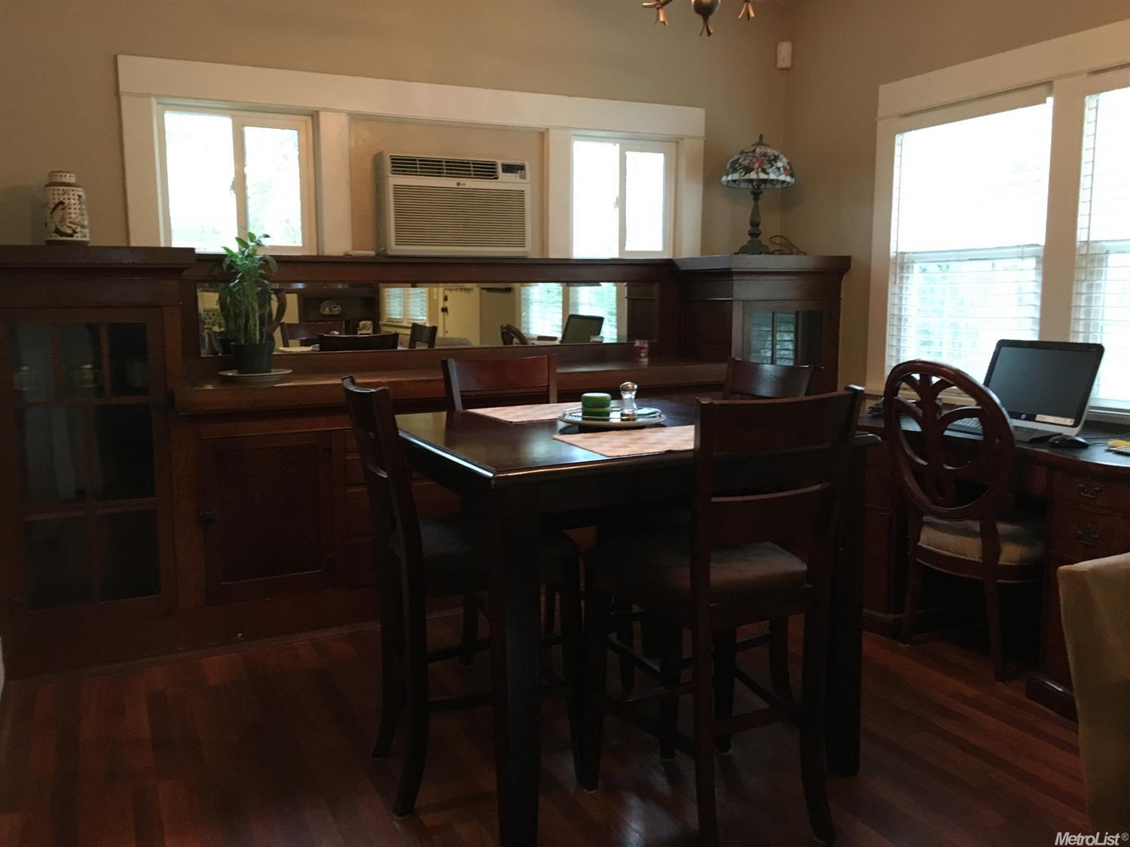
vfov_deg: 48.2
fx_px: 946
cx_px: 565
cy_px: 424
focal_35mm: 29
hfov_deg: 61.7
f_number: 2.2
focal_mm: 4.15
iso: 200
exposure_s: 1/15
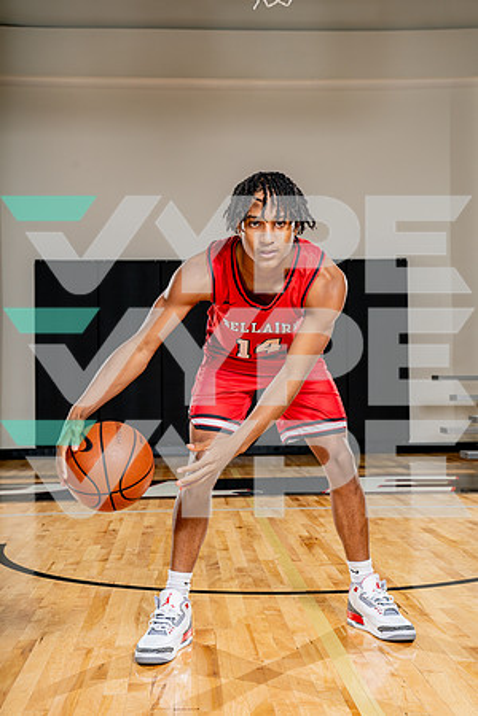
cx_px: 239
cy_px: 358
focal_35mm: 51
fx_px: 1016
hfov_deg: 26.5
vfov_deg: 38.9
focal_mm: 51
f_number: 7.1
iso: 250
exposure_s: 1/250
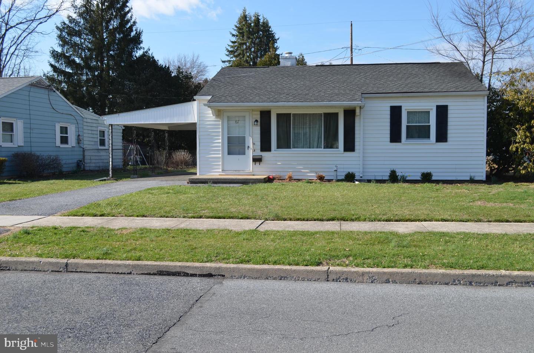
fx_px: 488
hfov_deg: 57.3
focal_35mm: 33
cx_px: 267
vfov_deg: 39.8
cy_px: 176
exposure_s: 1/250
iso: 110
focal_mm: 22
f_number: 8
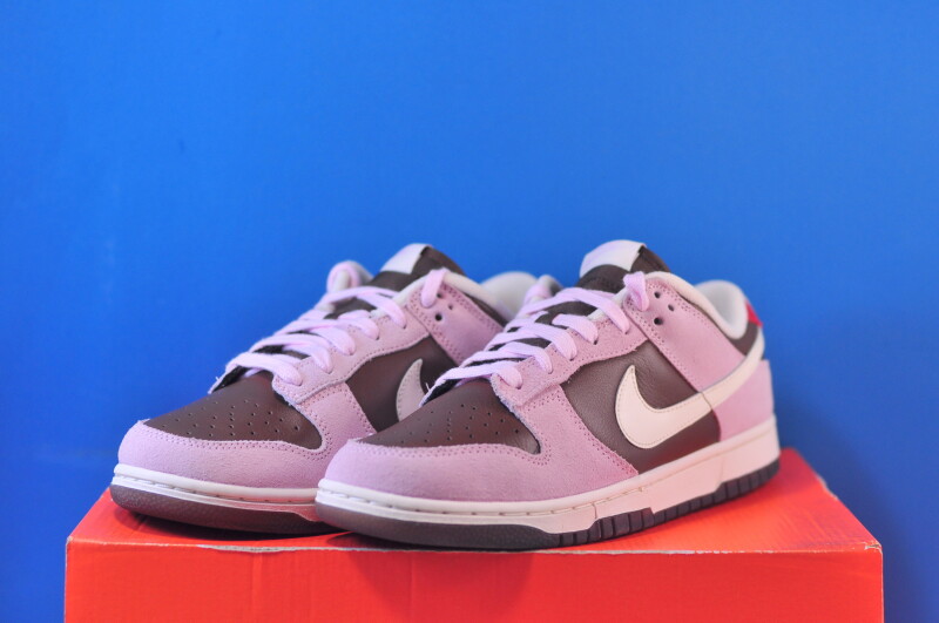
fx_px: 1953
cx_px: 470
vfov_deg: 18.1
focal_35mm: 75
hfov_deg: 27.0
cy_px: 312
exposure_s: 1/320
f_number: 2.8
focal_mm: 50
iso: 250
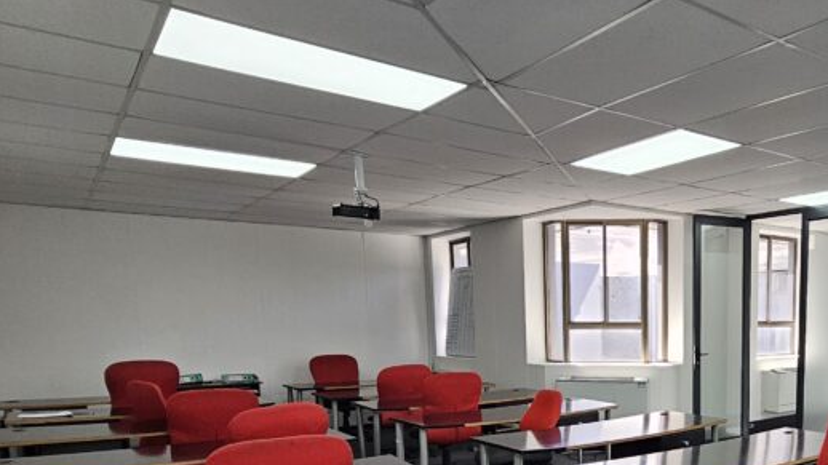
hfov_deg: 62.3
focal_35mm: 28
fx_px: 615
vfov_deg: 39.0
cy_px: 404
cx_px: 662
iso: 125
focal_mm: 2.2
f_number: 2.2
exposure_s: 1/190
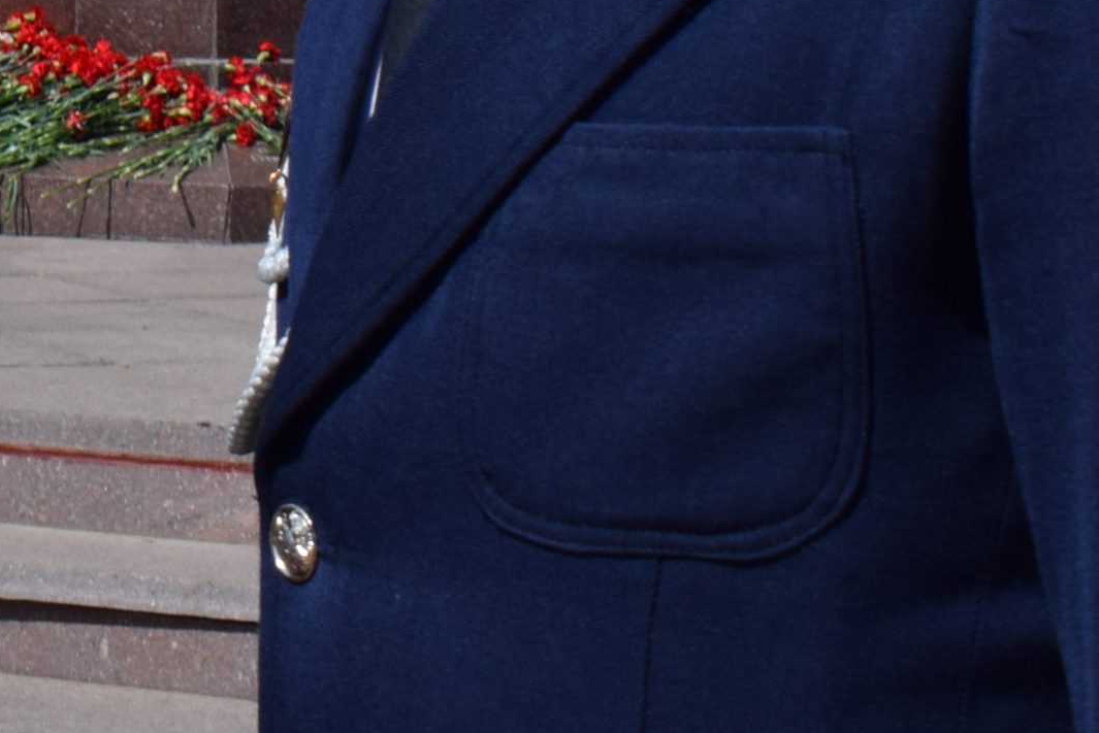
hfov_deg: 13.0
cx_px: -370
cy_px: -696
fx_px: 4642
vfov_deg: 8.6
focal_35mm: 152
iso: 400
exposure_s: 1/2000
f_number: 8
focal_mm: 24
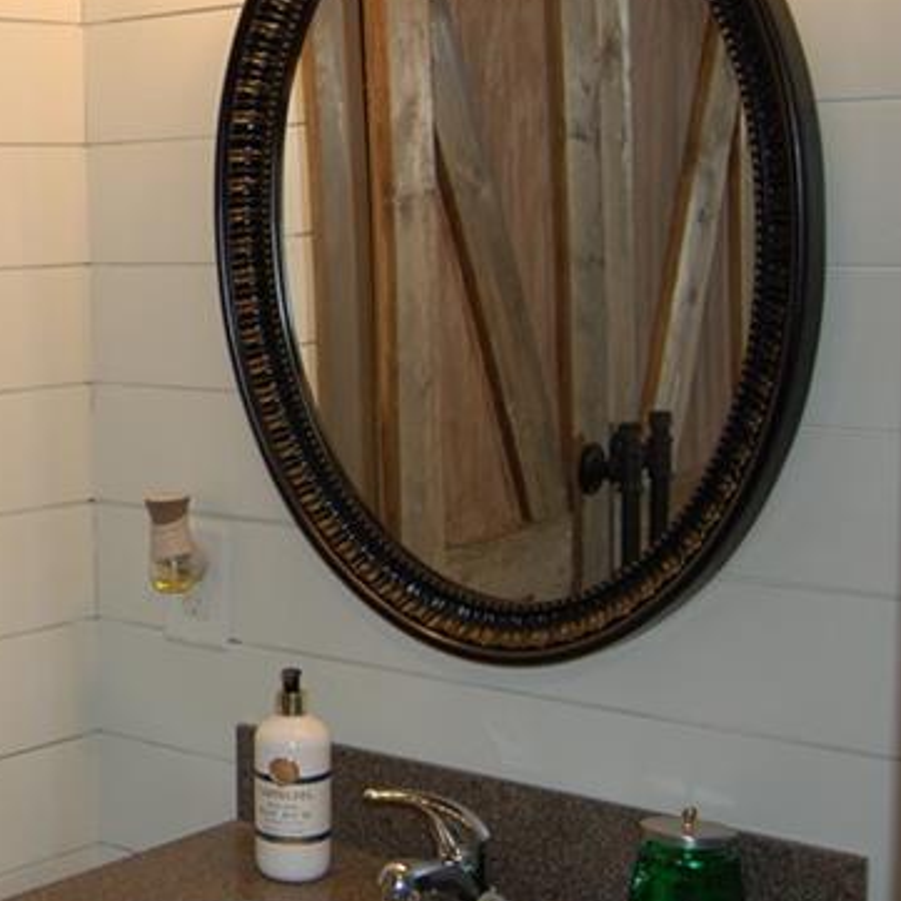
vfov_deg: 26.5
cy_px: 432
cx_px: -217
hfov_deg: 23.8
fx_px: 1914
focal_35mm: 65
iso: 200
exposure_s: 1/60
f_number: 3.5
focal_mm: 18
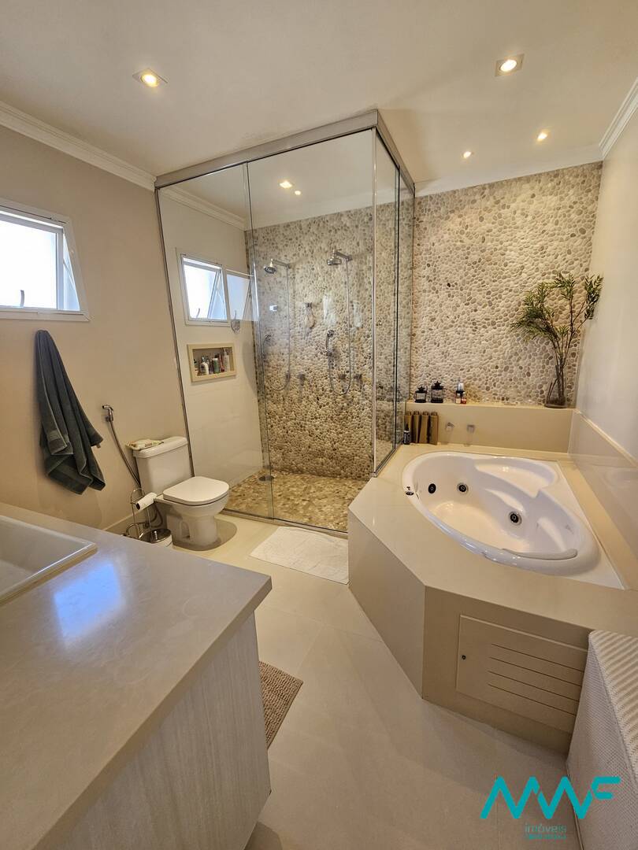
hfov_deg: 89.9
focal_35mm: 13
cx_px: 319
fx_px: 319
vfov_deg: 106.2
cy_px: 425
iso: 160
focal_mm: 2.2
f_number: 2.2
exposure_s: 1/60
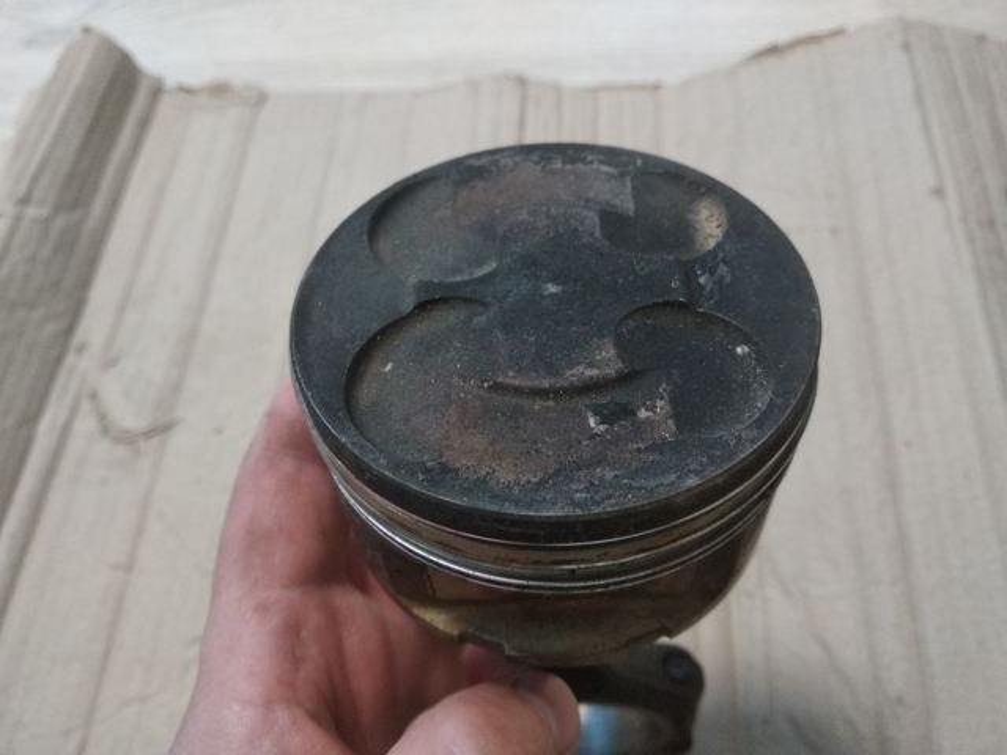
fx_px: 756
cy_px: 378
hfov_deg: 67.3
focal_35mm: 26
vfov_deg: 53.1
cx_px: 504
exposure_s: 1/33
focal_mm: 3.81
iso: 800
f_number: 2.2
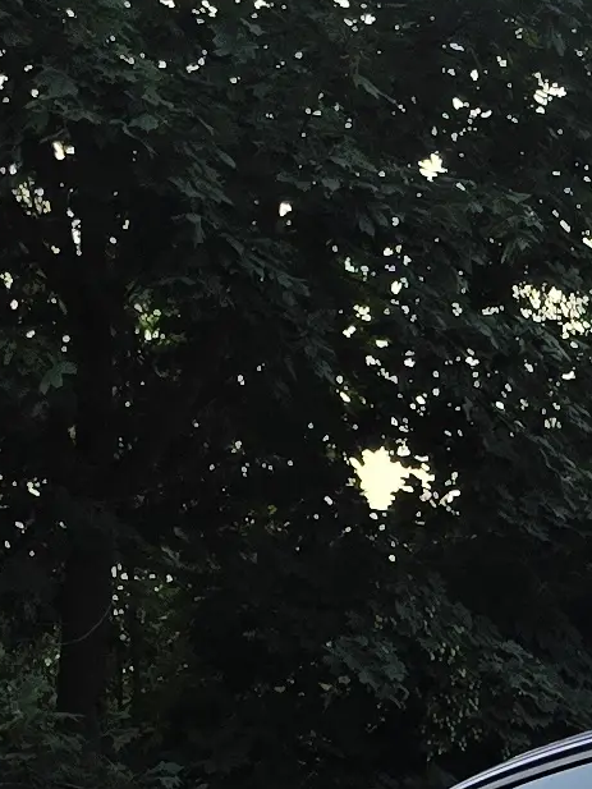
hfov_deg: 9.0
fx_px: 3396
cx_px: 1387
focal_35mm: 149
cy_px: 1476
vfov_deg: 12.1
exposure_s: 1/180
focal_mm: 6.3
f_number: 1.7
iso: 64
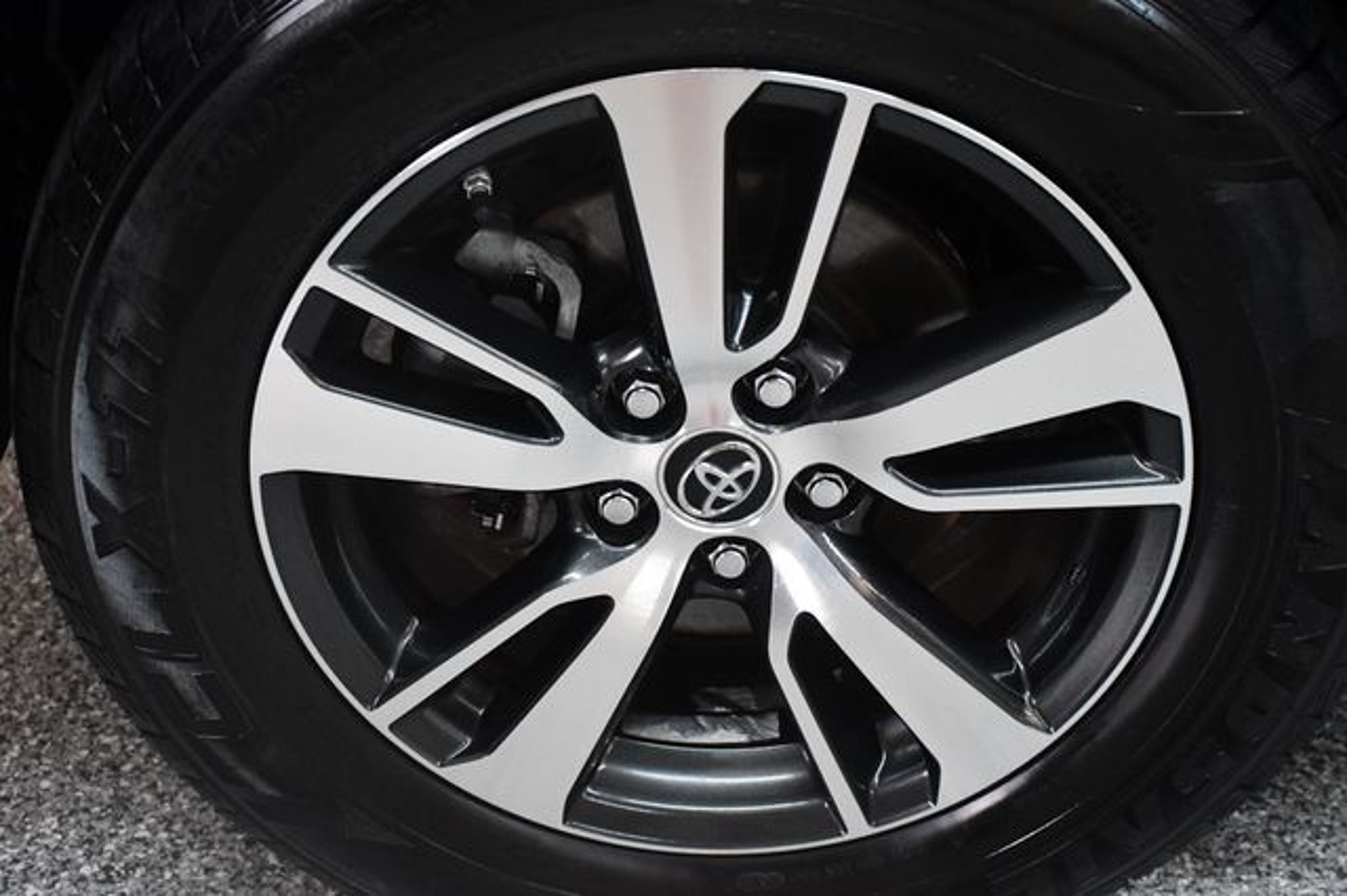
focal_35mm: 67
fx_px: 2506
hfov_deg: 30.1
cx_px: 674
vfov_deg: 20.3
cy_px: 448
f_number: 4.5
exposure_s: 1/100
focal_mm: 45
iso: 3200
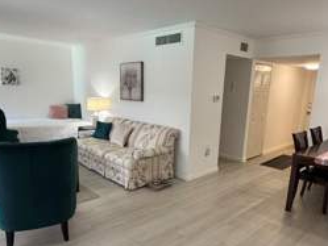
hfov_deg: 65.2
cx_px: 175
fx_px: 256
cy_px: 150
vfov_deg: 51.0
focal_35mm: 27
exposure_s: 1/120
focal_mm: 2.22
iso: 200
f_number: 2.2
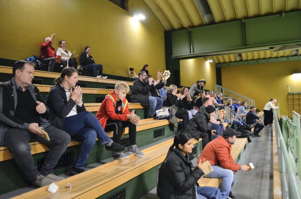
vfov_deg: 43.4
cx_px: 150
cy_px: 100
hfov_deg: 62.0
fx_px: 250
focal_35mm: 30
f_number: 3.8
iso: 1600
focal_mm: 20
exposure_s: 1/100
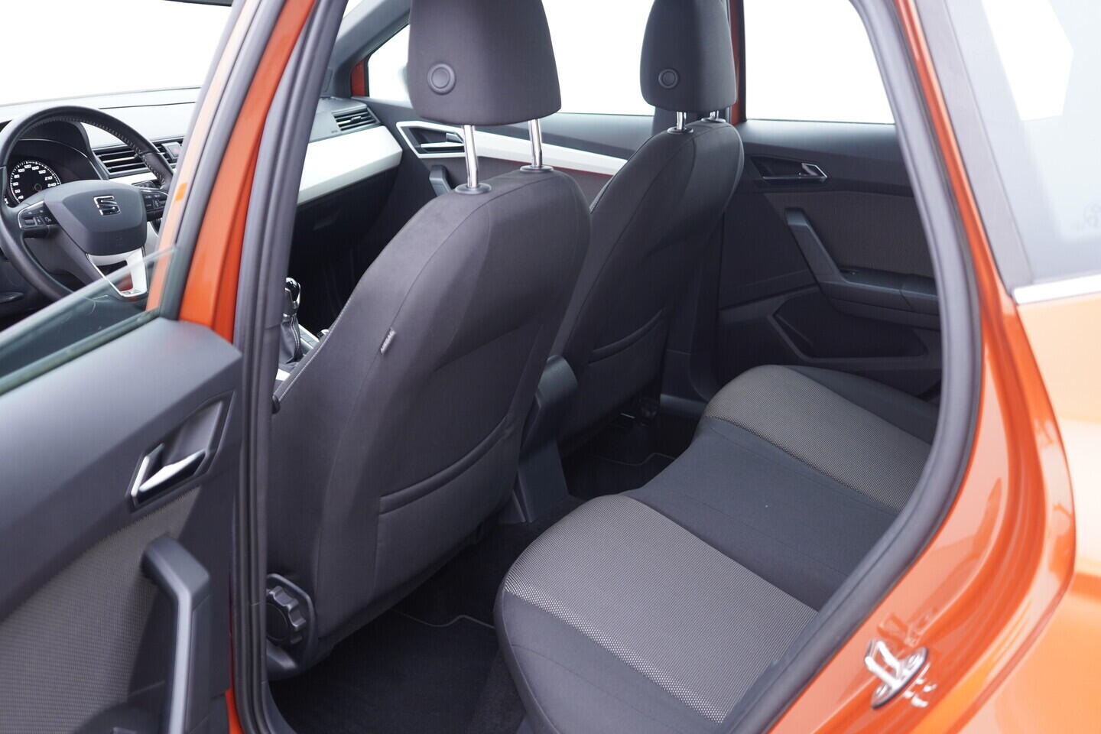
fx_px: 1101
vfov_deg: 36.9
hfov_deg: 53.1
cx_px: 550
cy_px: 367
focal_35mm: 36
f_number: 2.8
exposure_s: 1/40
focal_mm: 24
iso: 400
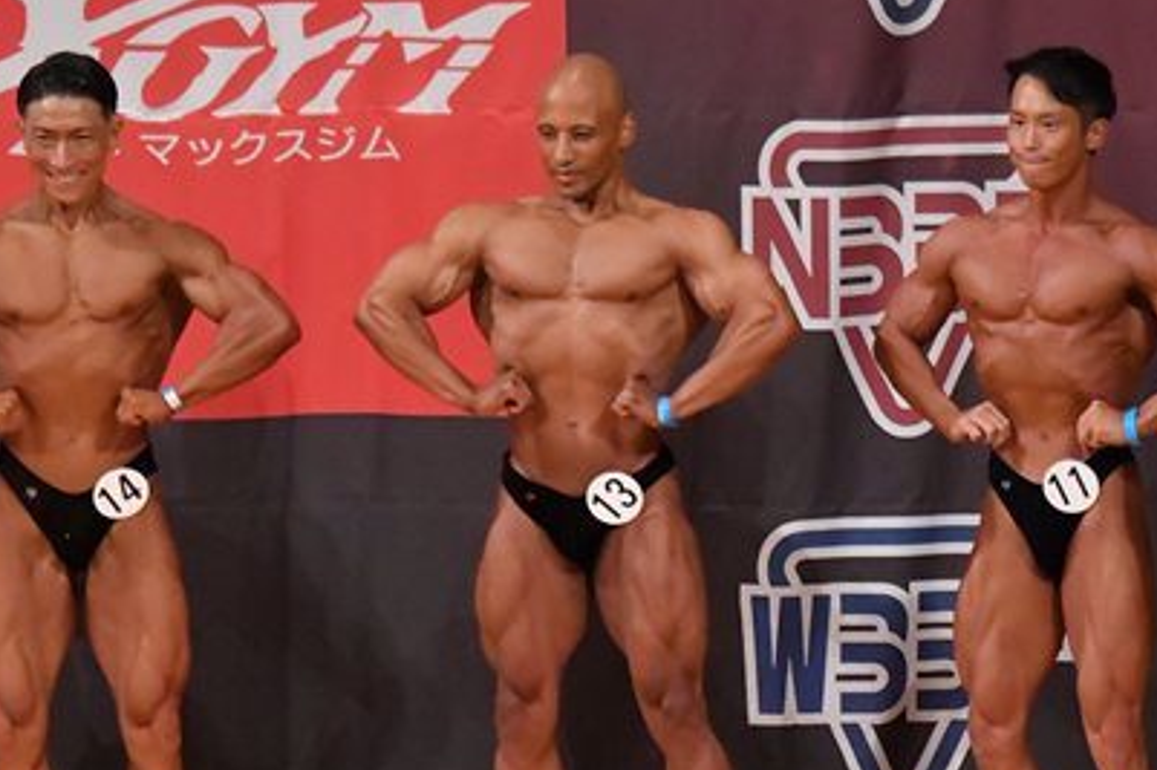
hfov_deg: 5.3
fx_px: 12528
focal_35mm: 390
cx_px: 956
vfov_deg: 3.5
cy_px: 721
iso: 9000
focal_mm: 135
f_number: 5.6
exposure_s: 1/400
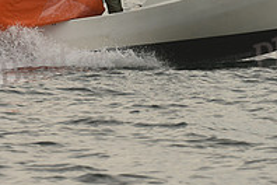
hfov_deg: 3.2
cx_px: 182
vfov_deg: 2.1
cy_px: -18
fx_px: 4947
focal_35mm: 643
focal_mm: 220
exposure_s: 1/1000
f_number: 7.1
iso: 400
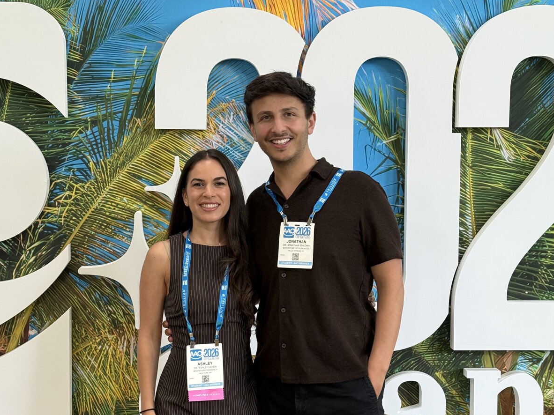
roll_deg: -0.6
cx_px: 280
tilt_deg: -4.0
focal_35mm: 65
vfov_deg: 22.6
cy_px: 226
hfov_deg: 29.8
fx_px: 1040
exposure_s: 1/60
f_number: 1.78
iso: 80
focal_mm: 6.76
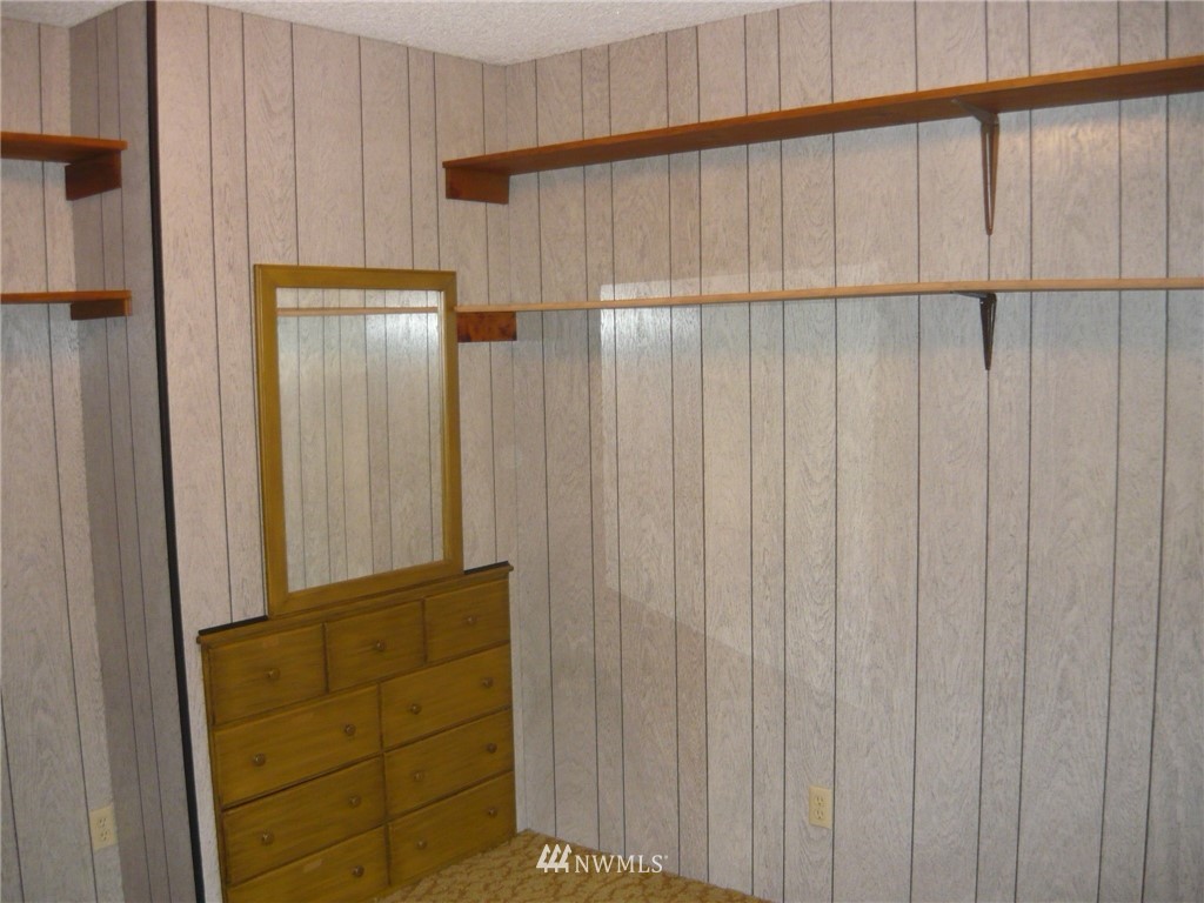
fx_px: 1148
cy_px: 452
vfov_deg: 42.9
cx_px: 602
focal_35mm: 33
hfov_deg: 55.4
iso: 250
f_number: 2.8
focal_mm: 5.5
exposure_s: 1/30
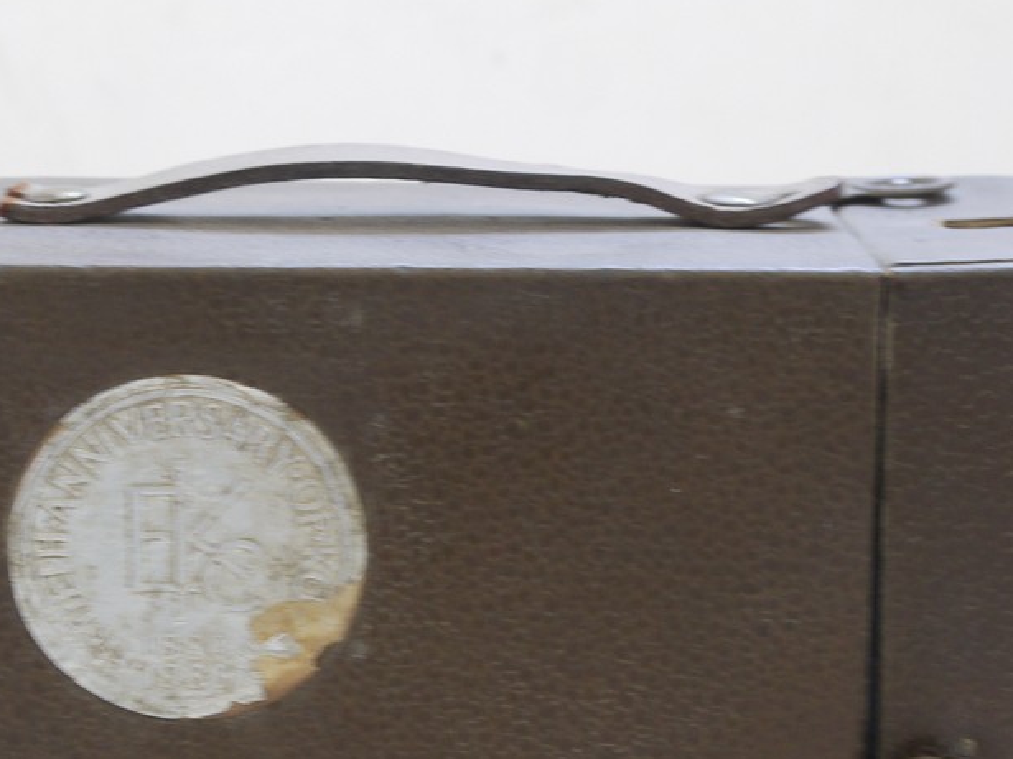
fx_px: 3540
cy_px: 667
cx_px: 509
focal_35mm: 121
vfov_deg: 12.2
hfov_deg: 16.3
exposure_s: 1/6
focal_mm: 31
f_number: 10
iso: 400
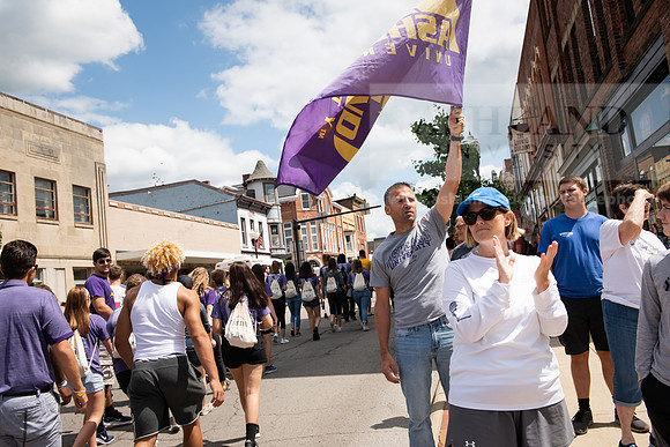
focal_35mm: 32
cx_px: 335
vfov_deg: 41.1
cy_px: 224
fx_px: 596
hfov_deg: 58.7
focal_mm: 32
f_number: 6.3
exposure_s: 1/1000
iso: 250
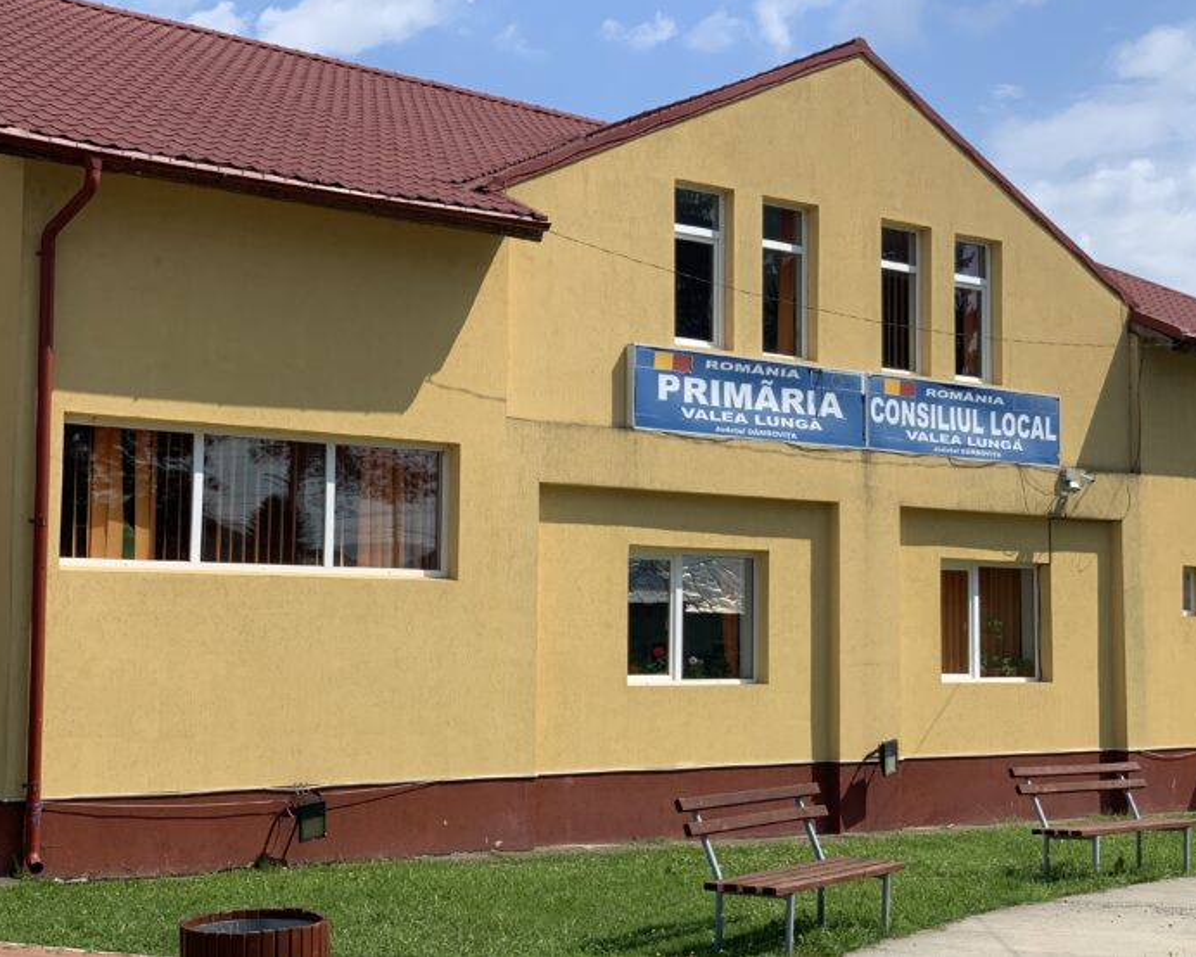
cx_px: 612
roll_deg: -0.3
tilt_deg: +3.9
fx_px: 1947
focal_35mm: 55
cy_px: 472
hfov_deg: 34.1
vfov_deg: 27.6
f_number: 2.4
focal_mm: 6
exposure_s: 1/1410
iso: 16
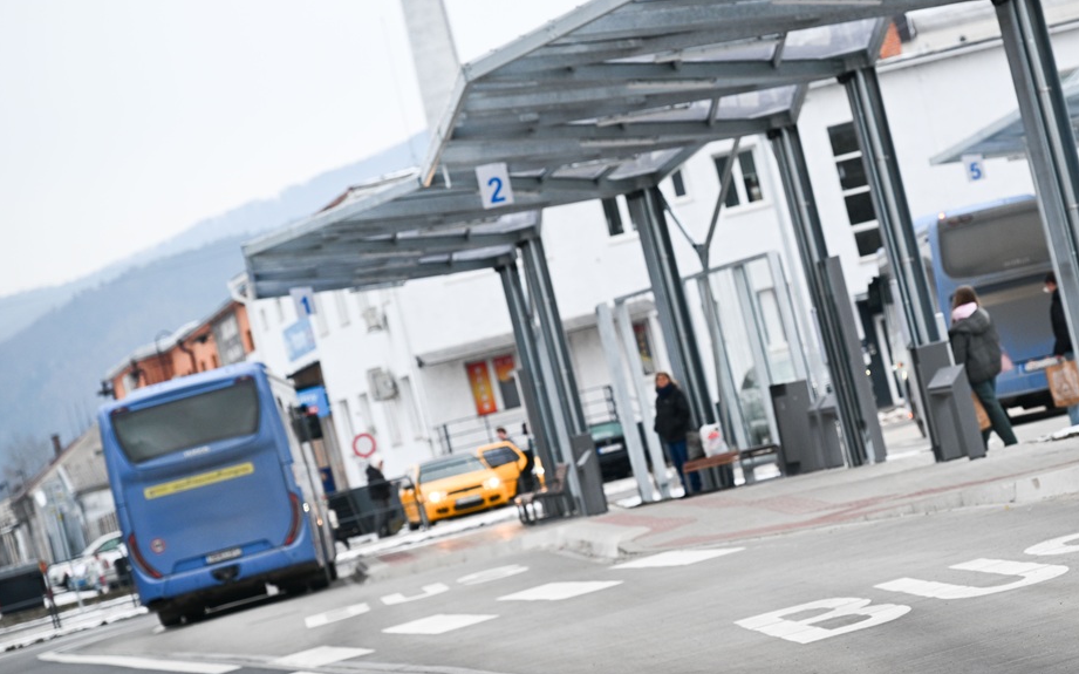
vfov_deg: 7.7
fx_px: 4998
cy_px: 336
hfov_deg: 12.3
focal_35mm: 170
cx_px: 746
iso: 400
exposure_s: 1/60
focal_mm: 120
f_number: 5
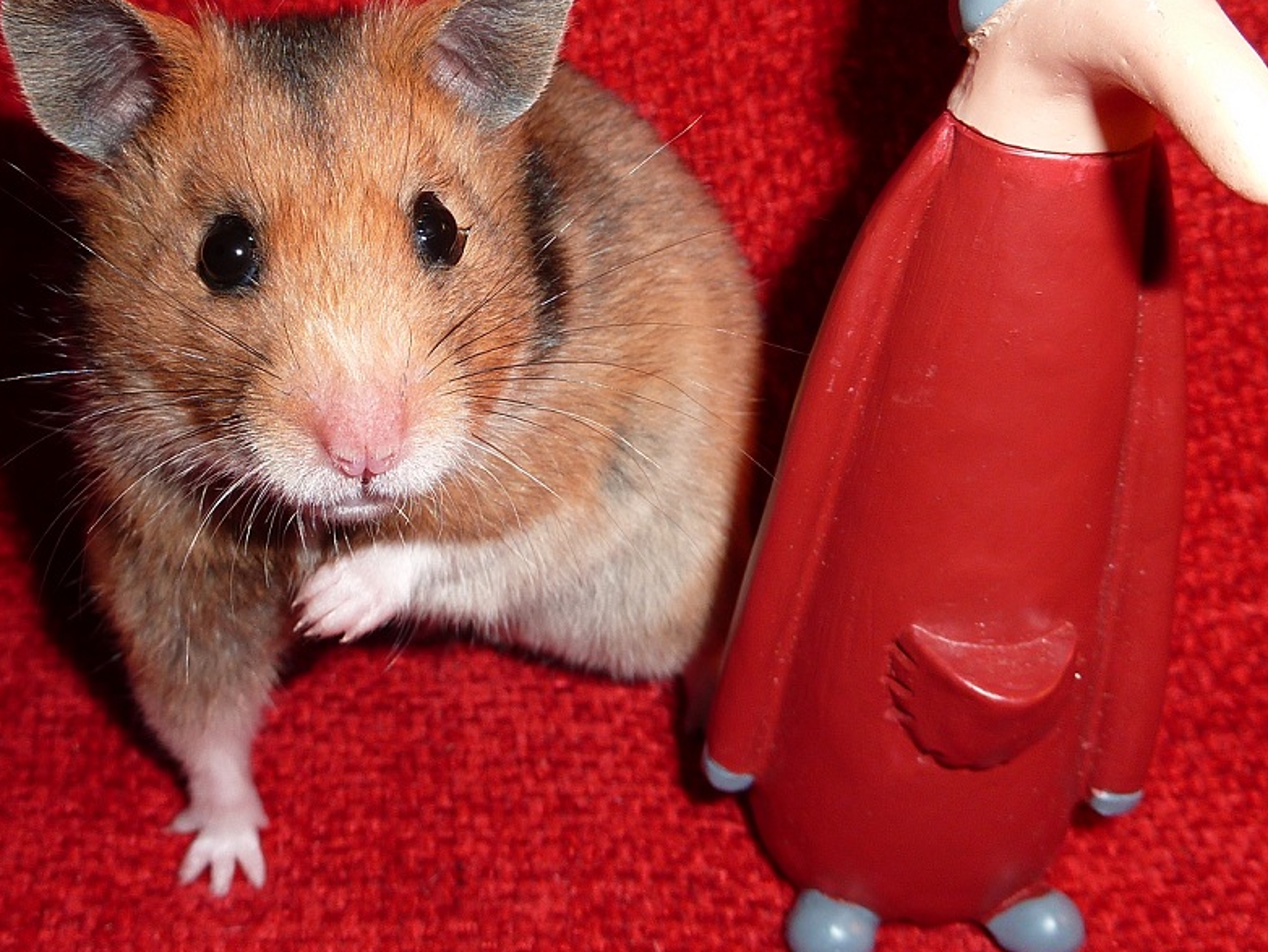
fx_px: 1795
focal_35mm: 49
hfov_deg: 38.9
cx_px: 583
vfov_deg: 29.5
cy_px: 313
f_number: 4
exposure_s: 1/60
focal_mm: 5
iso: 100
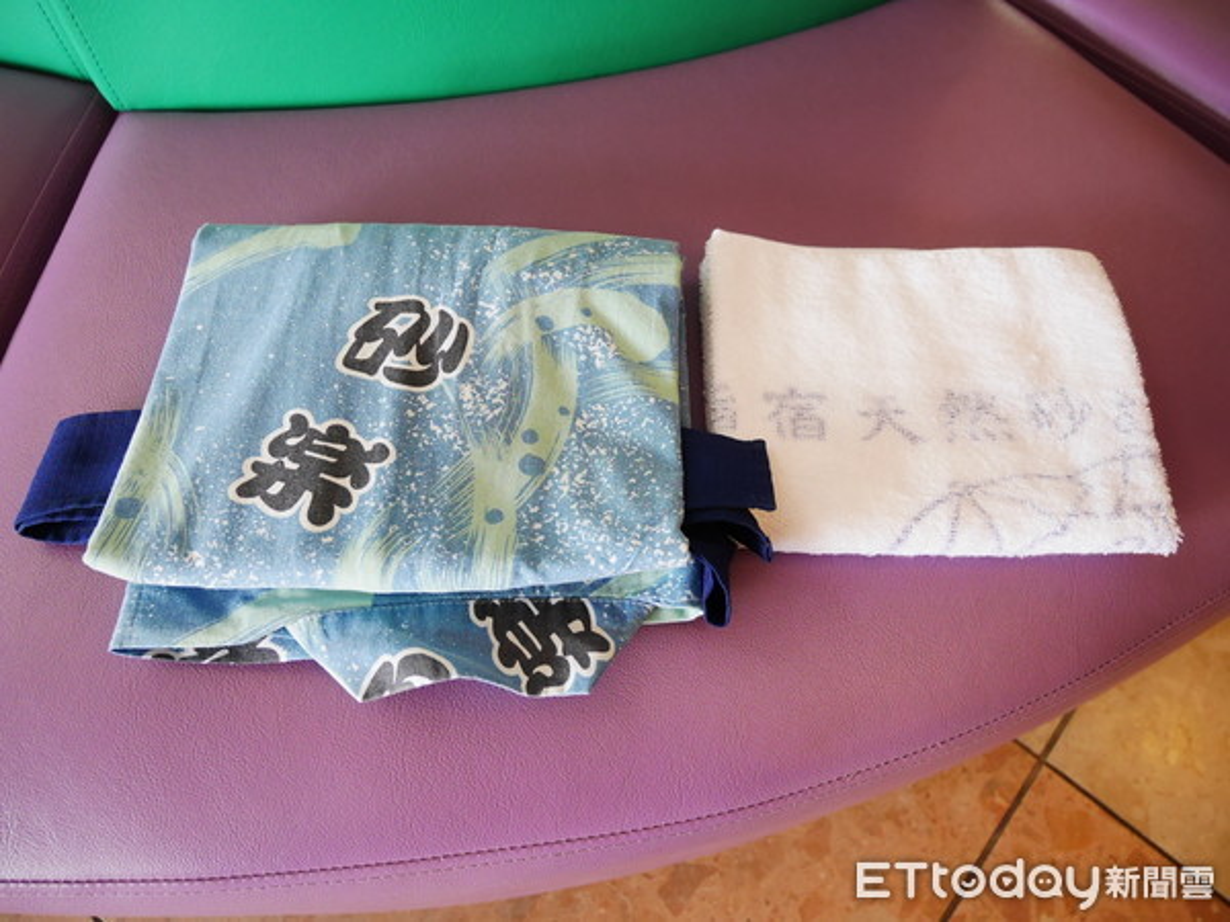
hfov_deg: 67.3
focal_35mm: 26
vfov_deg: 53.1
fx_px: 924
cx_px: 615
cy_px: 461
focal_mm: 13
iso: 1000
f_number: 3.5
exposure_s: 1/60
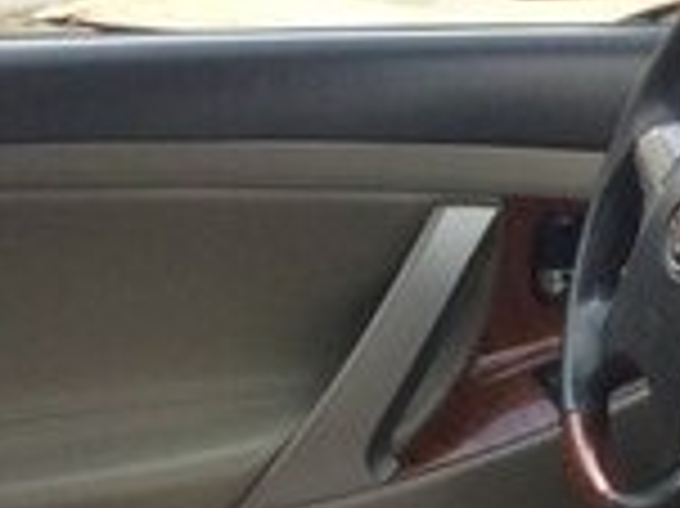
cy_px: 946
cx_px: 1184
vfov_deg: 10.8
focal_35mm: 127
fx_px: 2493
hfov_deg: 14.0
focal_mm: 4.15
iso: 50
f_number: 2.2
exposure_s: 1/100
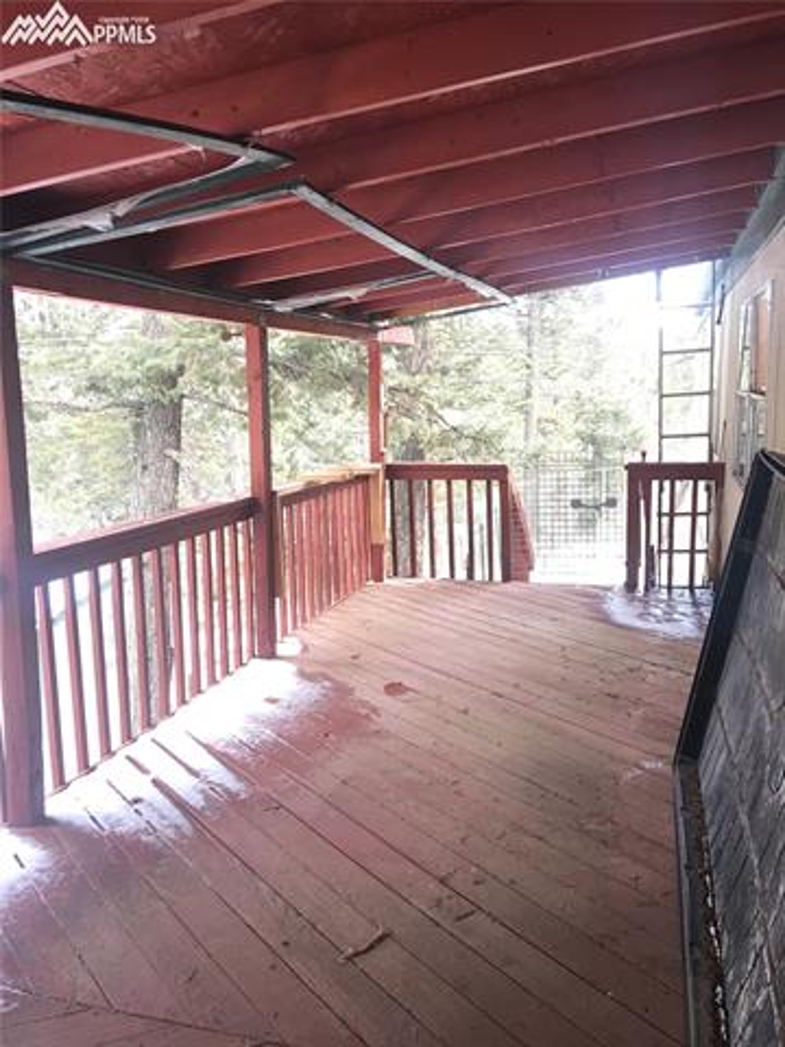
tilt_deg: -8.0
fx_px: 877
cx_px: 392
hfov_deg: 48.2
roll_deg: +0.7
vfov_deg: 61.7
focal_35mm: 29
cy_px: 524
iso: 25
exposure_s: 1/30
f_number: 2.2
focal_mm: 4.15
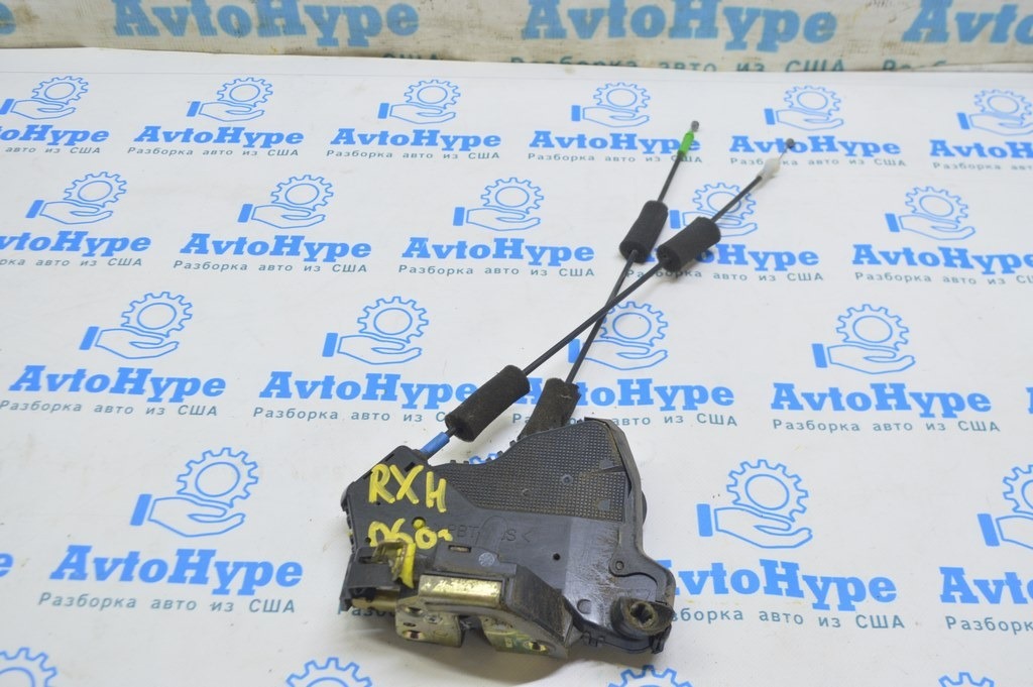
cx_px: 516
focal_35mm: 36
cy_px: 344
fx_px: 1032
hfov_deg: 53.2
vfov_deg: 36.8
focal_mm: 24
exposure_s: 1/20
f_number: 5.6
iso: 400
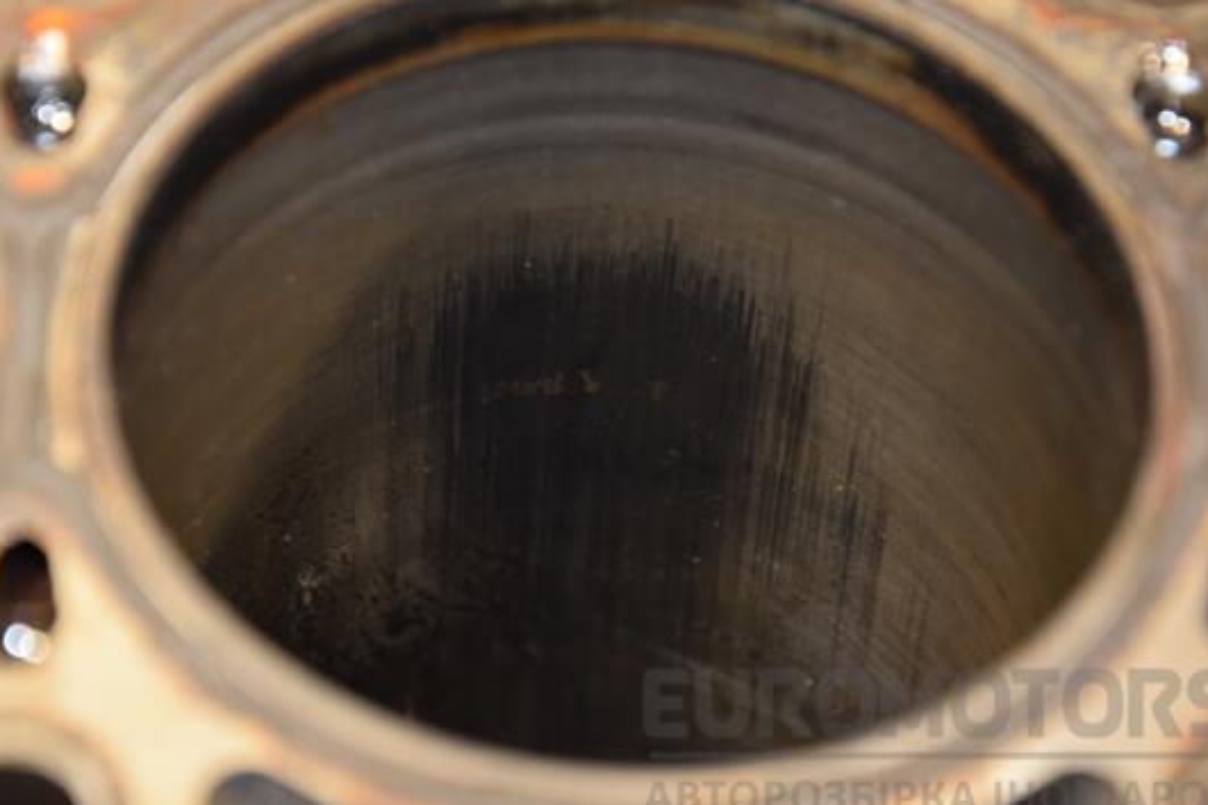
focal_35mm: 166
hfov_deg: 12.4
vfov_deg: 8.3
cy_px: 400
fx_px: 5570
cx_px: 601
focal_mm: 98
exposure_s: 1/60
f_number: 5.6
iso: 800
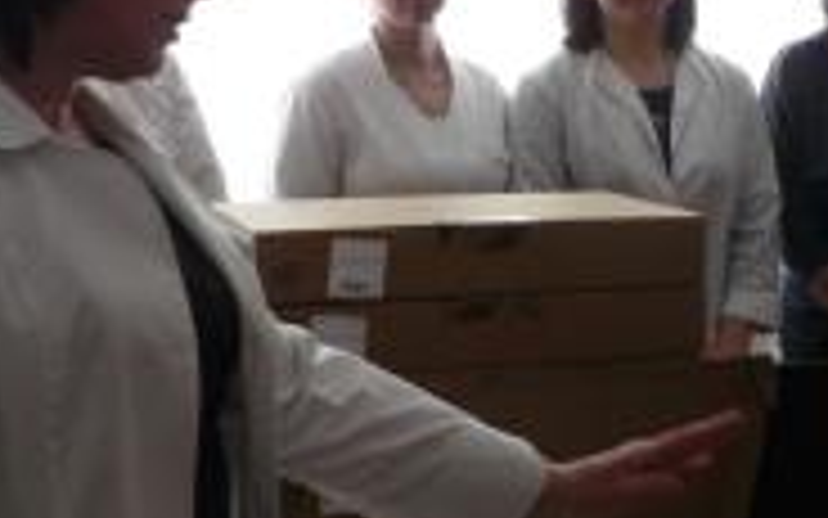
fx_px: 2099
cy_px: 338
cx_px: 684
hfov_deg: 22.0
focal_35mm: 93
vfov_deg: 14.0
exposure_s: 1/100
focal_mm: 6
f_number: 3.2
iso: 100
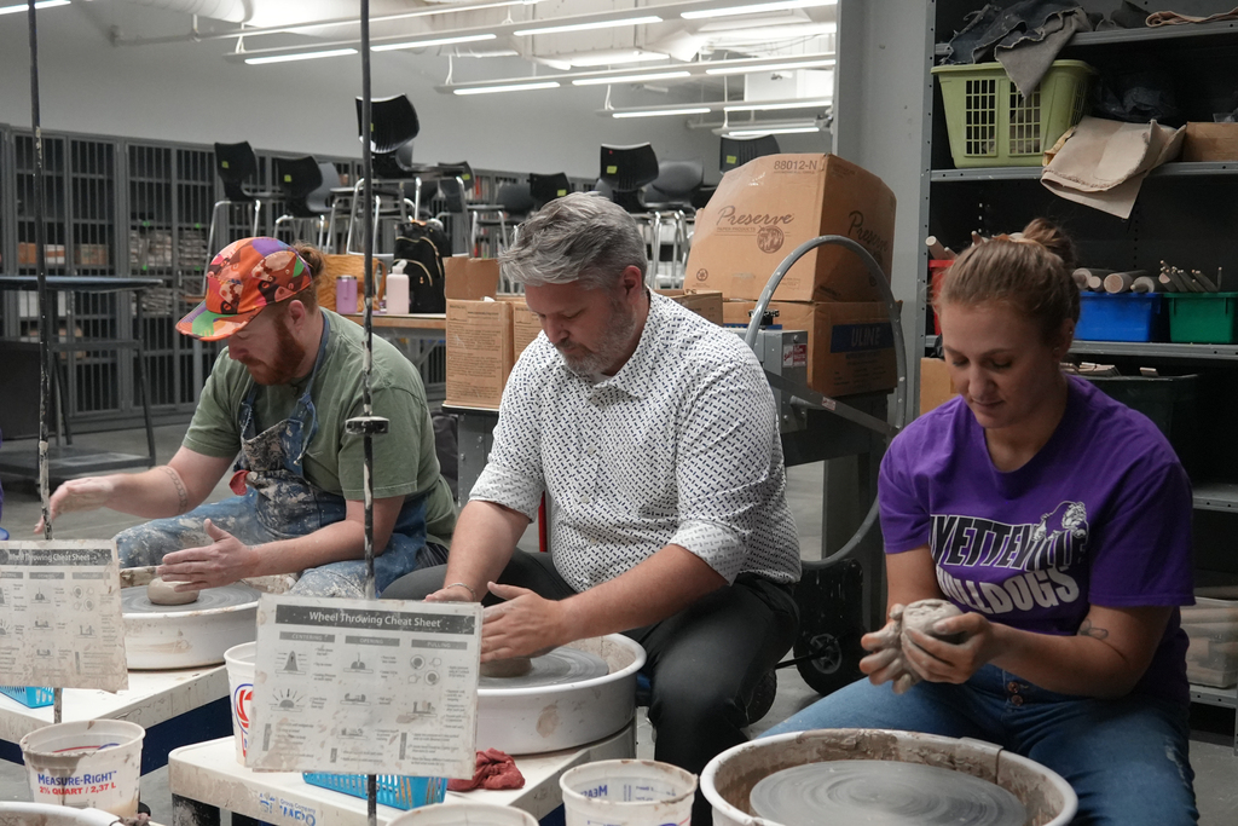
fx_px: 1444
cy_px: 413
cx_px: 619
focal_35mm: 42
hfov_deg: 46.4
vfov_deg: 31.9
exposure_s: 1/160
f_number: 4
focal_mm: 28
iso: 5000
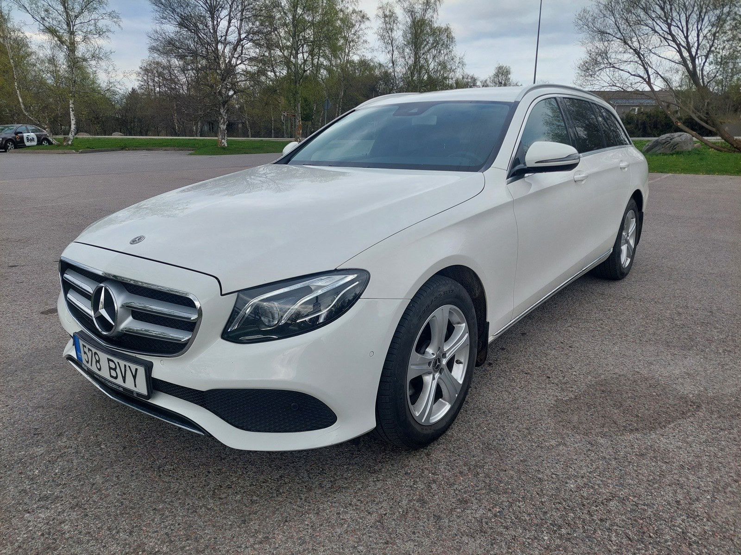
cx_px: 370
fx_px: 535
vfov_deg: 54.9
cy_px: 278
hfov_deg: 69.4
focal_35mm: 25
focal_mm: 5.23
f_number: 1.8
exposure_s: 1/544
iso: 40
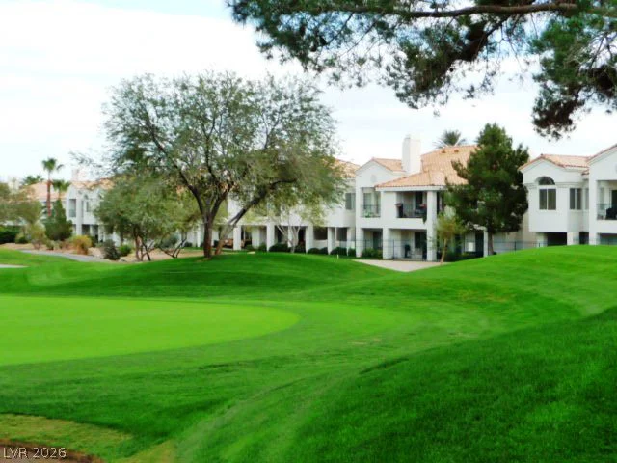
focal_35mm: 50
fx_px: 891
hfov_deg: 38.2
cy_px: 232
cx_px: 308
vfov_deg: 29.1
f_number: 3.4
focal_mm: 5
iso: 160
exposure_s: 1/320
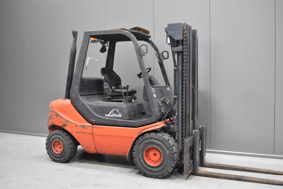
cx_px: 142
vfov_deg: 36.9
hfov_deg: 53.1
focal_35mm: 36
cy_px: 94
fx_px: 283
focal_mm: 24
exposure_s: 1/40
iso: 1600
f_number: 4
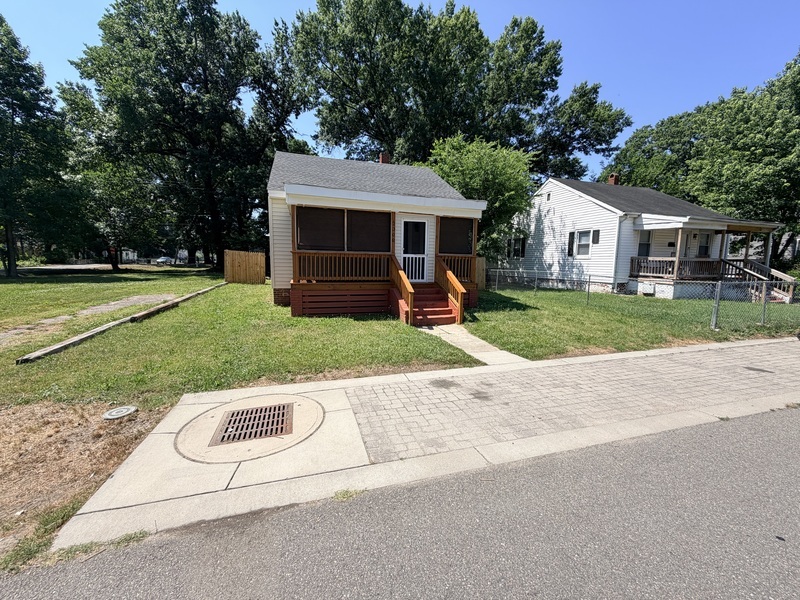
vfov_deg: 85.7
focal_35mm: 14
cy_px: 300
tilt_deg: -7.0
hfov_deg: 102.1
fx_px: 324
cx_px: 400
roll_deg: -1.1
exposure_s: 1/770
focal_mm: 2.22
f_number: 2.2
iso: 25
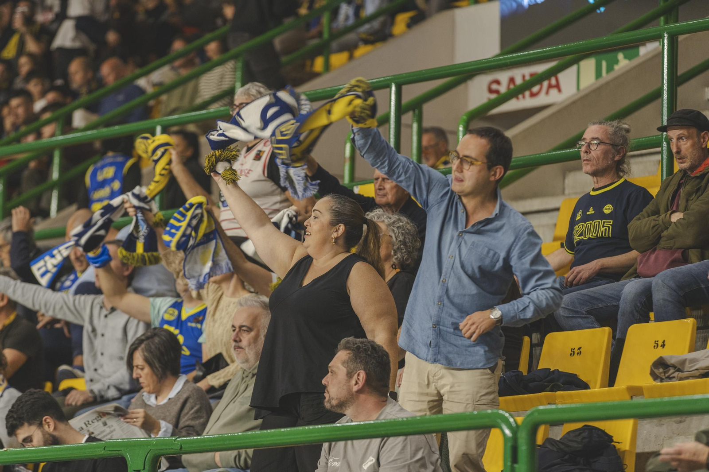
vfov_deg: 6.9
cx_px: 354
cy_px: 236
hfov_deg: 10.3
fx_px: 3938
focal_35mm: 200
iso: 800
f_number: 3.5
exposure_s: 1/250
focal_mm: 200
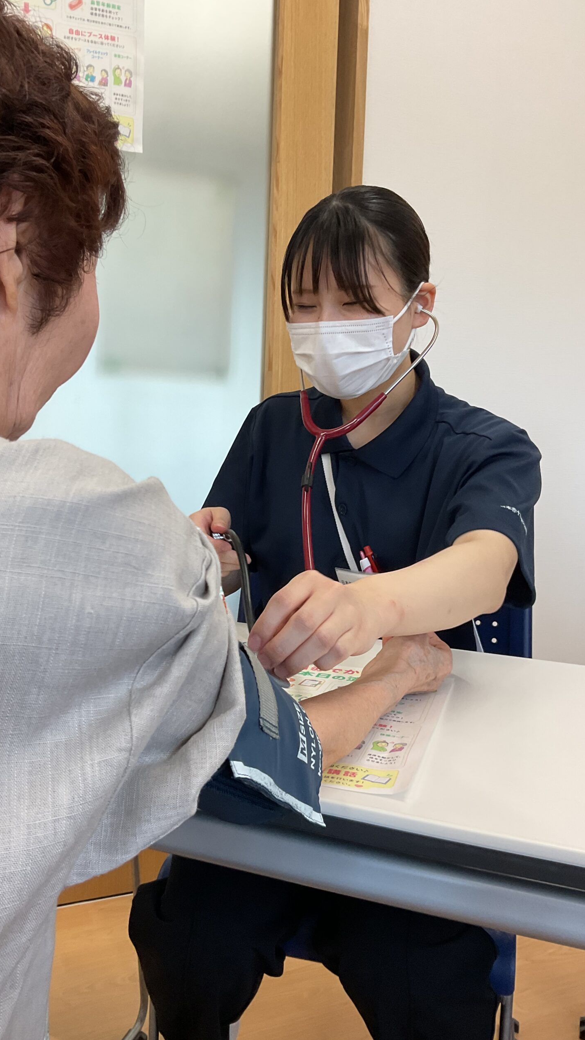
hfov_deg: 36.5
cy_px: 518
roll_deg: -1.9
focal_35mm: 32
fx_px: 882
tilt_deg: -4.4
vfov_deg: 61.0
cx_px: 229
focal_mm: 3
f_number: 1.8
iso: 40
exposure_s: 1/100
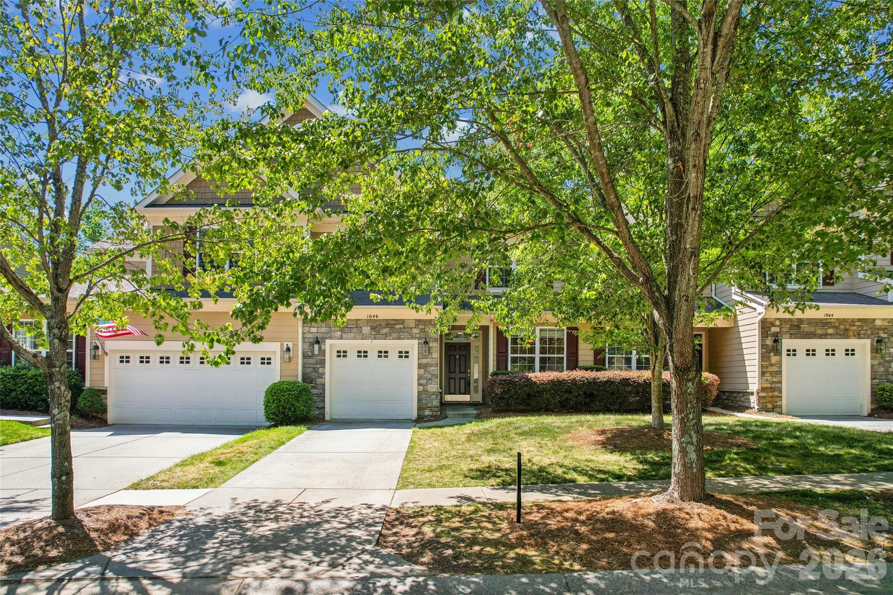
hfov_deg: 78.6
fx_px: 546
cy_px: 298
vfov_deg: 57.2
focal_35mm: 22
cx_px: 446
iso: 100
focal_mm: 8.4
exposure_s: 1/100
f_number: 2.8
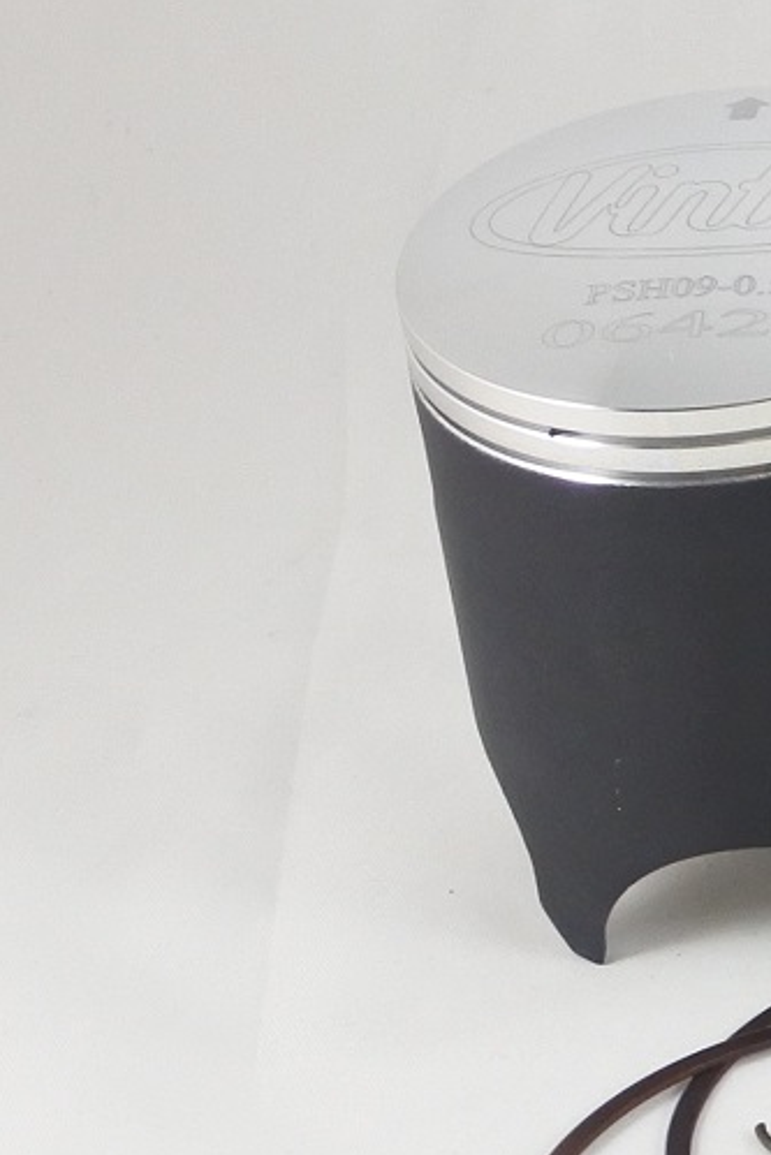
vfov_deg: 16.4
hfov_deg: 9.7
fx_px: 4013
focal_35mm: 125
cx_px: 1863
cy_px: 507
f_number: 4
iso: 500
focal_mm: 12.8
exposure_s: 1/125
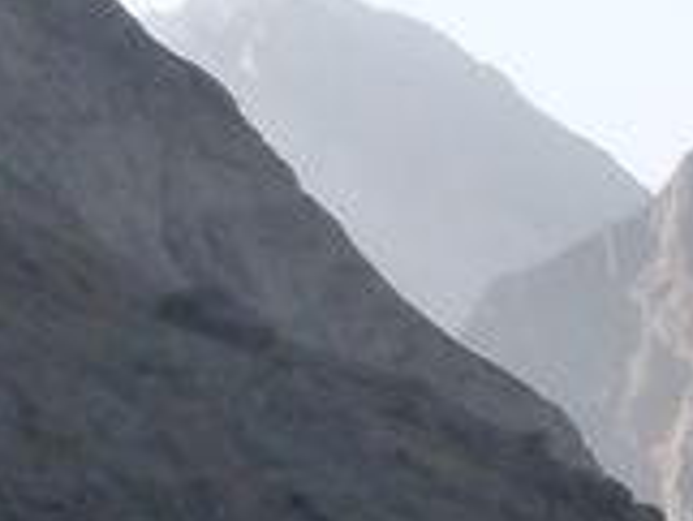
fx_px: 3726
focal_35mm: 186
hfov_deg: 10.1
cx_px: 1222
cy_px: 439
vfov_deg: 8.0
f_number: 3.1
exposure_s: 1/320
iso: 160
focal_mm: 4.5
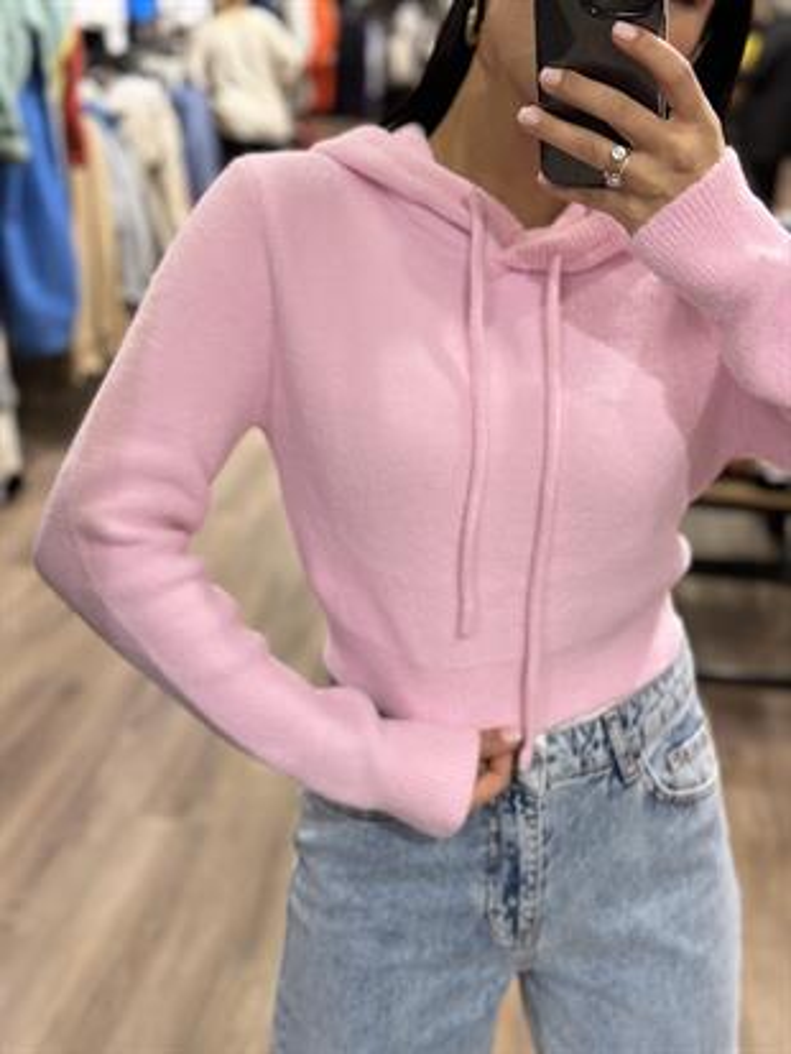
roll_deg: -3.0
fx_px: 1462
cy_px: 527
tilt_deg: -19.7
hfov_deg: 30.3
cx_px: 396
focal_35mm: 48
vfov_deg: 39.6
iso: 125
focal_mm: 6.86
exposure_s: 1/50
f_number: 1.78
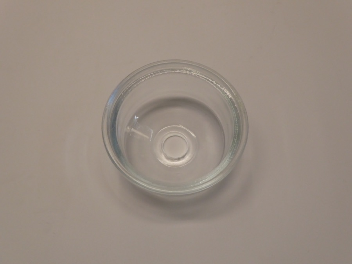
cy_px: 132
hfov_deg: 40.4
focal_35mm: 47
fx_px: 478
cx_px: 176
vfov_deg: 30.9
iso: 400
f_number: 8
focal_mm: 8.4
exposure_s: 1/40
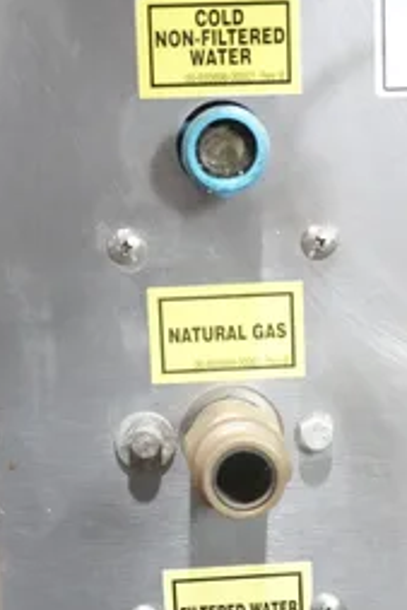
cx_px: 240
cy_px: 432
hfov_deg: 18.0
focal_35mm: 76
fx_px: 1287
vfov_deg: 26.4
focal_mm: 18.24
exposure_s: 1/50
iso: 5000
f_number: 4
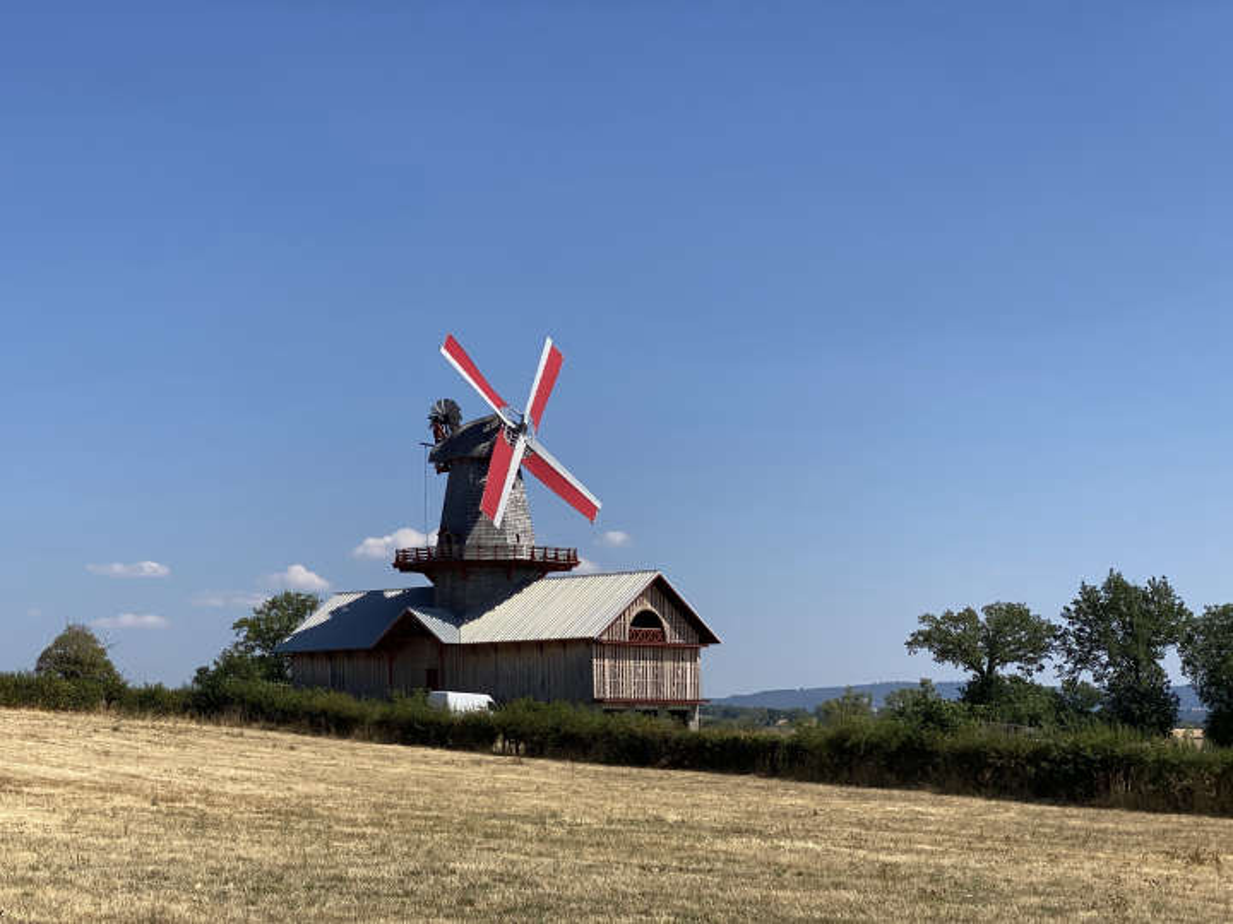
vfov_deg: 28.0
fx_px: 1852
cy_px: 462
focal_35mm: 52
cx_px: 616
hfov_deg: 36.8
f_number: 2
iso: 20
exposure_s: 1/2179
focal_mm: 6
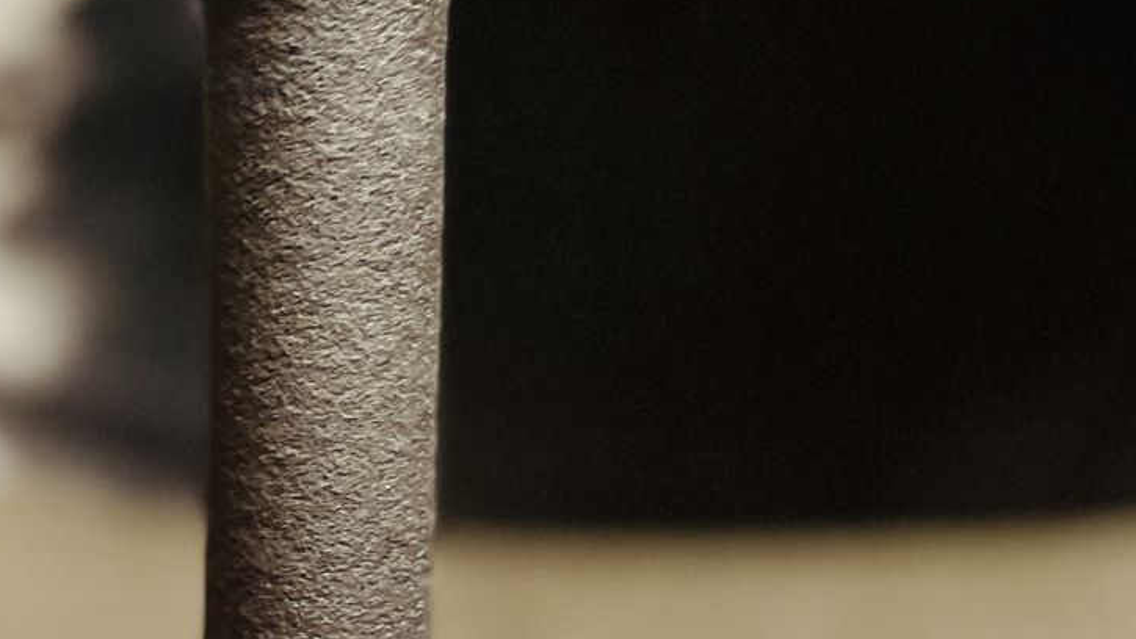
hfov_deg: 18.0
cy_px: 816
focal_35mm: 100
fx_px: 3013
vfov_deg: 11.8
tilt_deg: -7.7
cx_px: -769
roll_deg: +2.6
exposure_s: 1/50
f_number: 1.6
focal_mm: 5.1
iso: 160
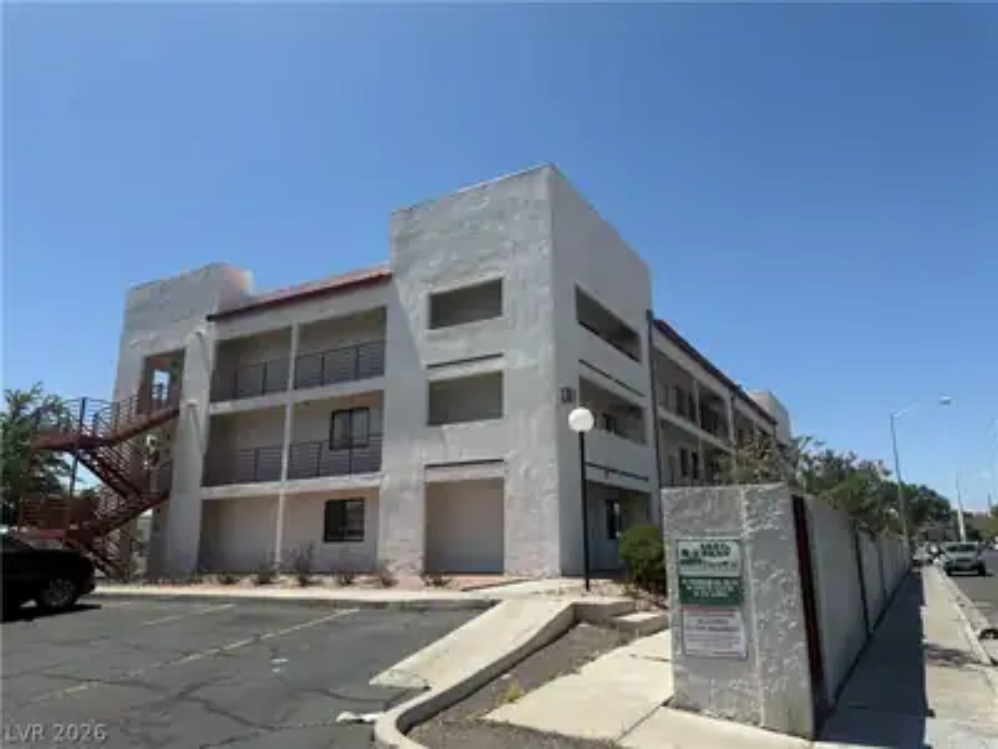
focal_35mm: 24
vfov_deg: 56.8
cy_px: 374
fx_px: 692
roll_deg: +0.5
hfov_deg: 71.6
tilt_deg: +13.1
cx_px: 499
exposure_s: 1/6173
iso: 80
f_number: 1.78
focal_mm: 6.76
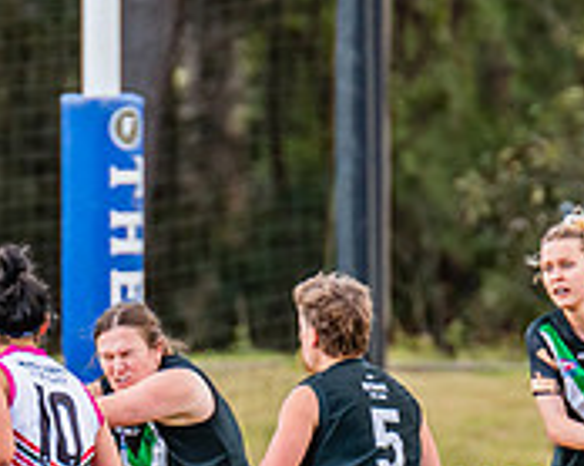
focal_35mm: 1591
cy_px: 450
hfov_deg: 1.2
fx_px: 27484
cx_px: -119
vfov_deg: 1.0
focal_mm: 420
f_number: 5.6
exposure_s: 1/1250
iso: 800
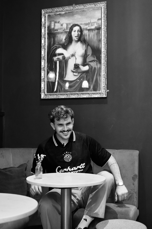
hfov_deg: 27.0
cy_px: 114
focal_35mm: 50
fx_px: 317
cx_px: 76
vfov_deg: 39.6
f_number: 4
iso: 8000
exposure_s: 1/160
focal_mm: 50
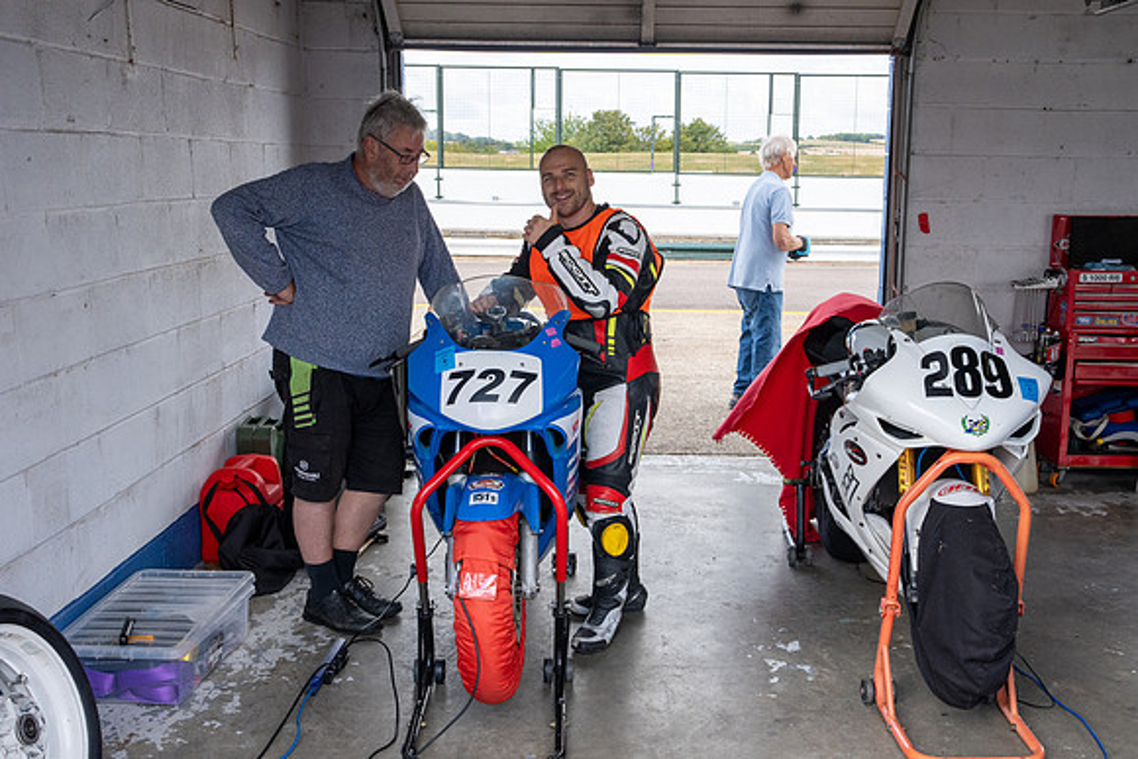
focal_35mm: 38
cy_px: 380
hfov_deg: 50.1
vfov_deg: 34.7
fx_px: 1215
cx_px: 625
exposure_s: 1/400
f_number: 9
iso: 640
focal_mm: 35
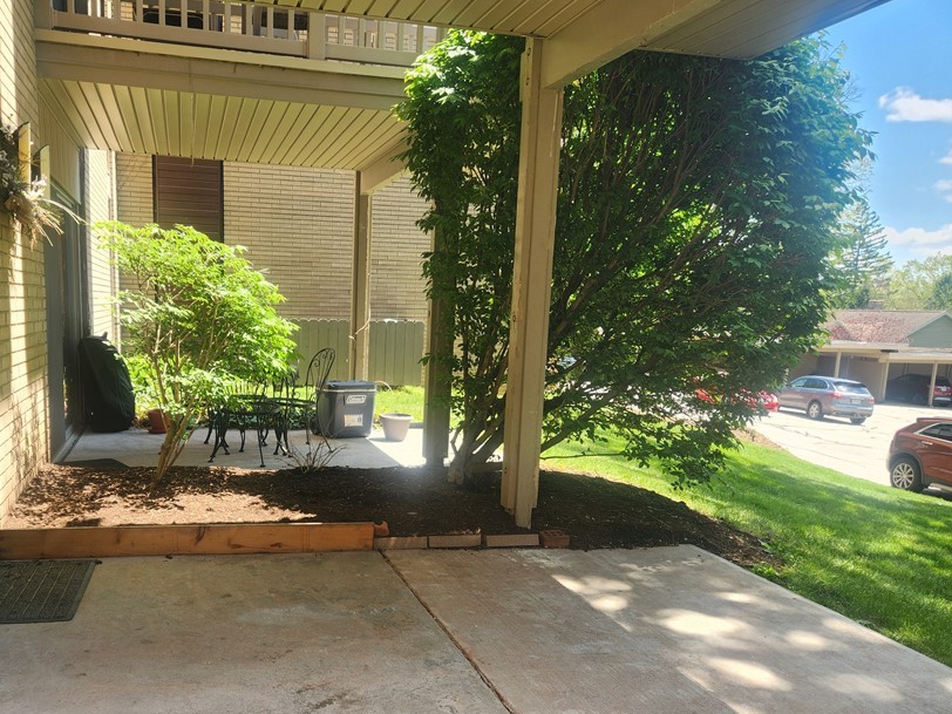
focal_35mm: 29
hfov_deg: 60.8
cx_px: 356
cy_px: 438
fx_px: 798
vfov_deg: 47.9
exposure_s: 1/210
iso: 20
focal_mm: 5.4
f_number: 1.8
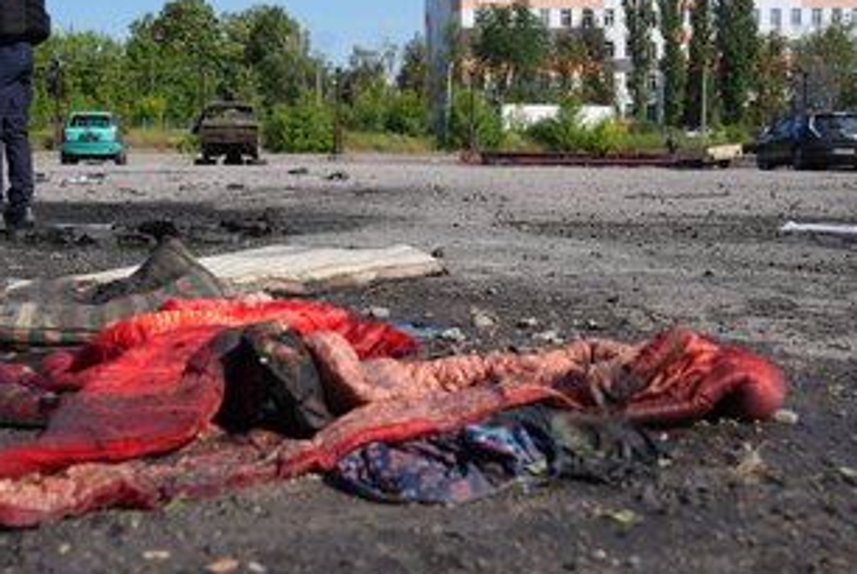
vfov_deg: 28.7
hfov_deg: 41.7
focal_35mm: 47
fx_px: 1120
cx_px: 356
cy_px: 248
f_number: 5.6
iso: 100
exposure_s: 1/500
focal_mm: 36
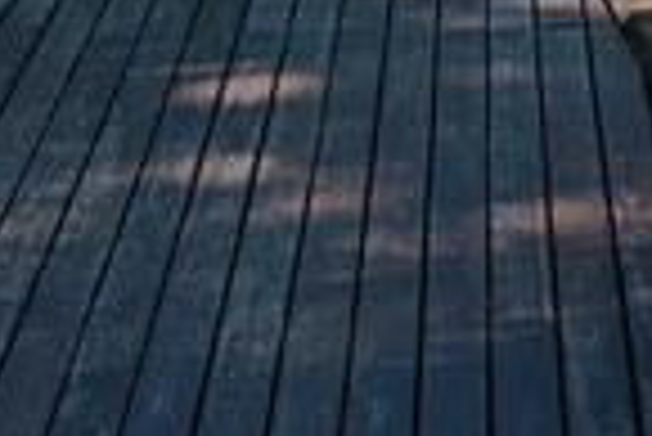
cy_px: -503
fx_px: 2592
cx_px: 630
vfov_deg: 8.9
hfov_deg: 14.1
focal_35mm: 143
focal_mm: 4.7
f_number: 1.7
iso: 50
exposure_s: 1/264
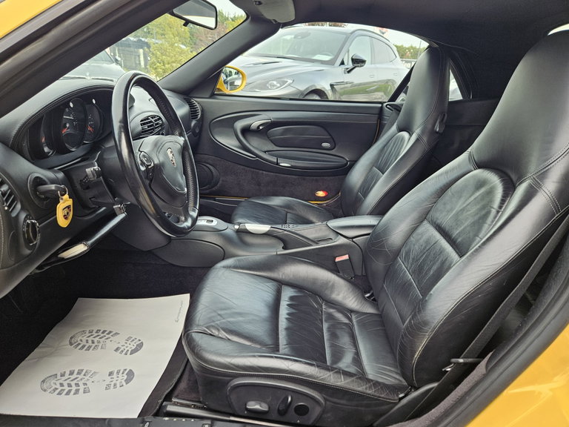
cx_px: 284
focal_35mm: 23
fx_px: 378
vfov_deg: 58.9
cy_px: 214
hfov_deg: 73.9
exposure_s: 1/190
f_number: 1.8
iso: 50
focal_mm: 5.4
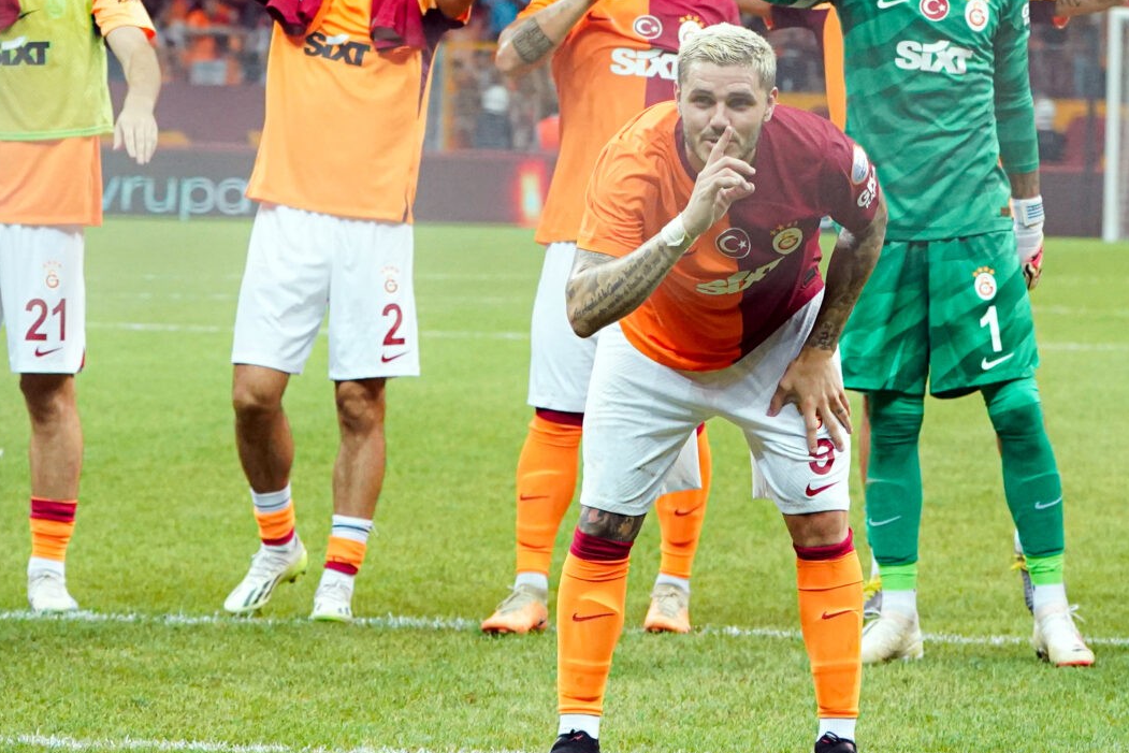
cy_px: 113
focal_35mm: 307
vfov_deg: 4.5
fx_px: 9629
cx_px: 891
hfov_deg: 6.7
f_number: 5.6
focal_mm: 126
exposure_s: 1/800
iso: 6400
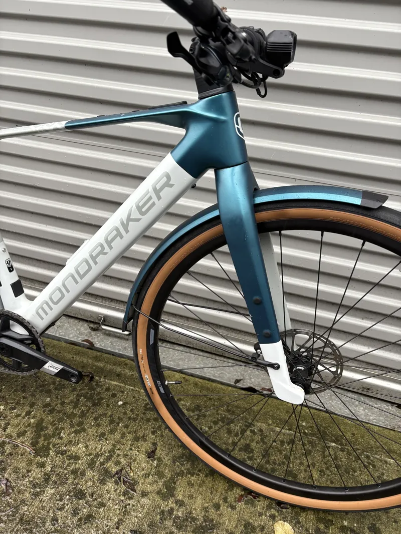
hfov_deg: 53.1
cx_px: 200
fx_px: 401
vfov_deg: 67.3
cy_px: 267
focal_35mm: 26
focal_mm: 5.96
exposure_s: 1/60
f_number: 1.6
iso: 160
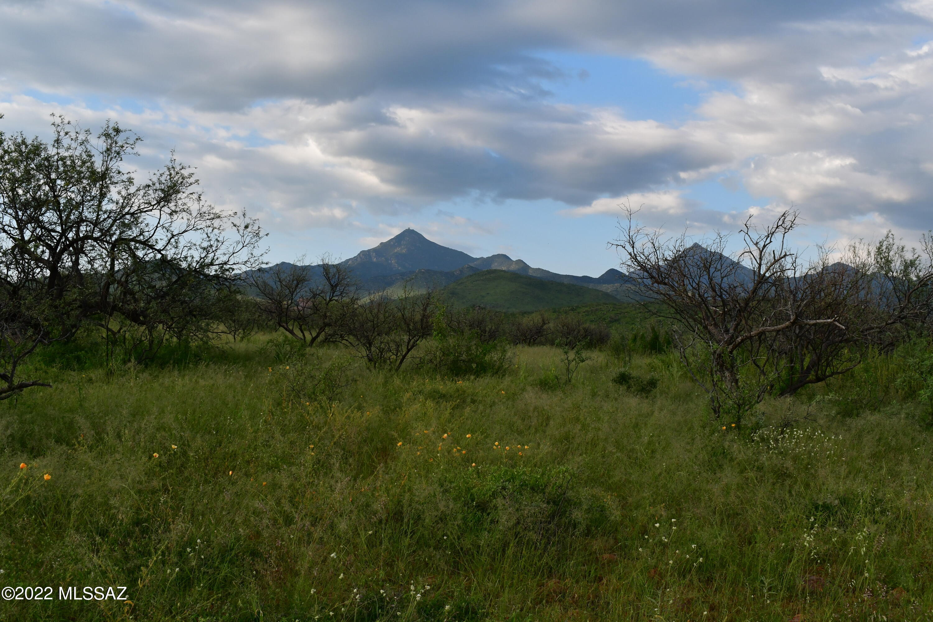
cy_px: 311
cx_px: 466
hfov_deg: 48.5
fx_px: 1037
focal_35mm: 40
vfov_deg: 33.4
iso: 800
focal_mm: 27
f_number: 11
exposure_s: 1/640
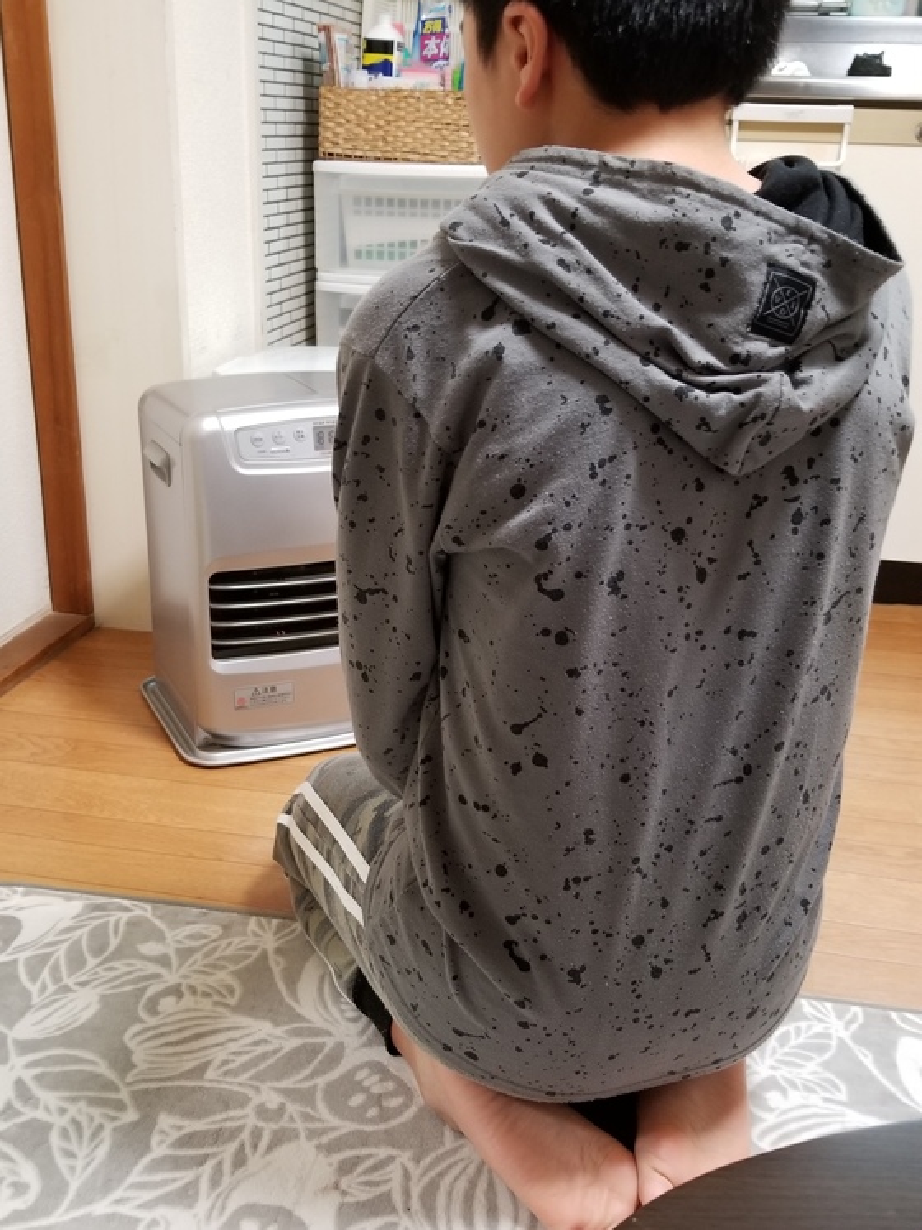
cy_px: 615
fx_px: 924
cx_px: 461
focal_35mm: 26
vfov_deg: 67.3
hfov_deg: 53.1
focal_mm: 4.3
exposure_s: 1/24
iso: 200
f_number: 1.7
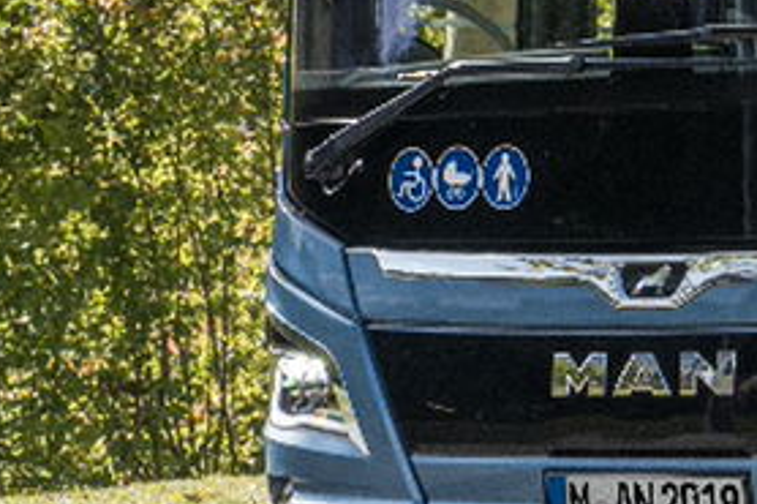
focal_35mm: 259
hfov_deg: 7.4
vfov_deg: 5.2
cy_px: -350
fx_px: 5443
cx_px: 1873
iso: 320
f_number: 8
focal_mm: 45
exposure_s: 1/100
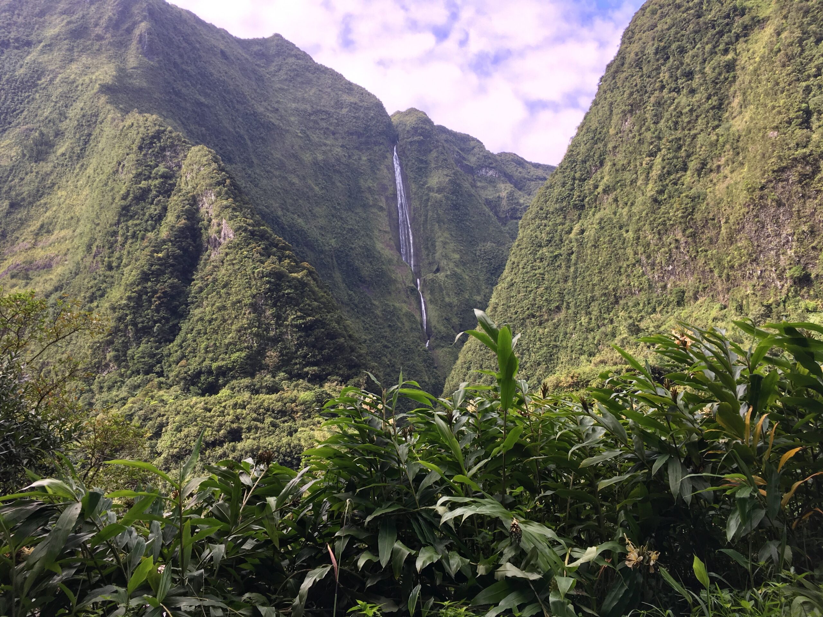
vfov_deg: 48.2
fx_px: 689
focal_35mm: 29
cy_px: 308
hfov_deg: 61.7
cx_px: 412
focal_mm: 4.15
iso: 25
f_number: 2.2
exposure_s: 1/273
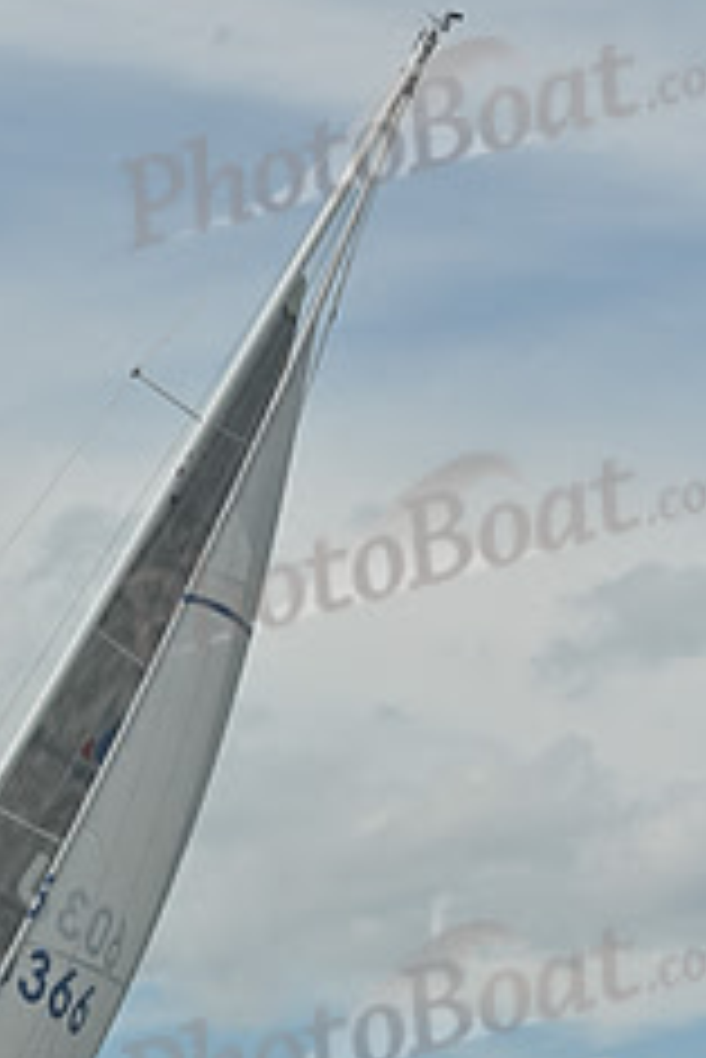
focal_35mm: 173
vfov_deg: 11.8
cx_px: -110
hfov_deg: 7.9
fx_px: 5081
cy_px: 846
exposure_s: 1/1250
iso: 320
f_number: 11
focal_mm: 70
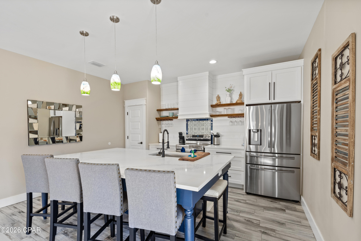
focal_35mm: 16
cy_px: 120
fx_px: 160
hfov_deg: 96.7
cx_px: 180
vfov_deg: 73.7
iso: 100
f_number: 8
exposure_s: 1/1.67
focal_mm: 16
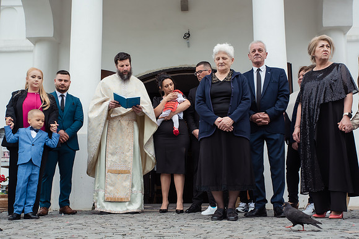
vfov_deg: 30.8
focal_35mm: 44
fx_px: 434
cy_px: 128
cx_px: 180
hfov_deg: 44.9
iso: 400
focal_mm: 40
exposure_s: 1/320
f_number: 9
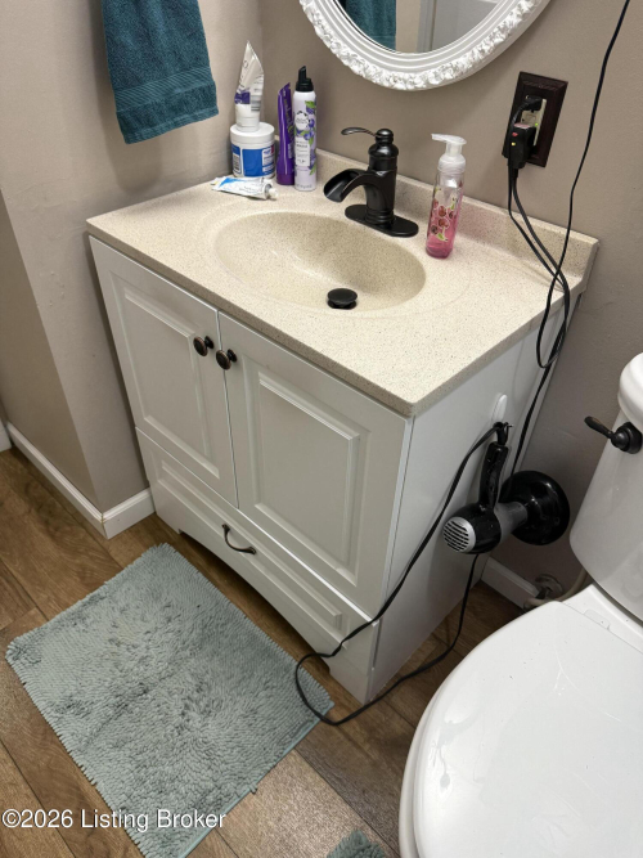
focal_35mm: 24
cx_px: 322
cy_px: 429
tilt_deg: -41.1
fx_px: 595
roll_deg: -2.0
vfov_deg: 71.6
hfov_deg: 56.8
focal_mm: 6.76
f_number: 1.78
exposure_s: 1/60
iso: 160
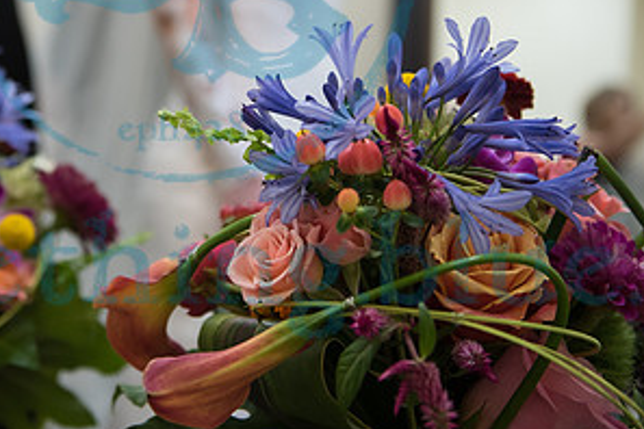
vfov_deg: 17.2
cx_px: 178
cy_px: 27
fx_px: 1395
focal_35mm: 78
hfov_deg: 25.7
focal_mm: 40
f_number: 2.8
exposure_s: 1/125
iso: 640
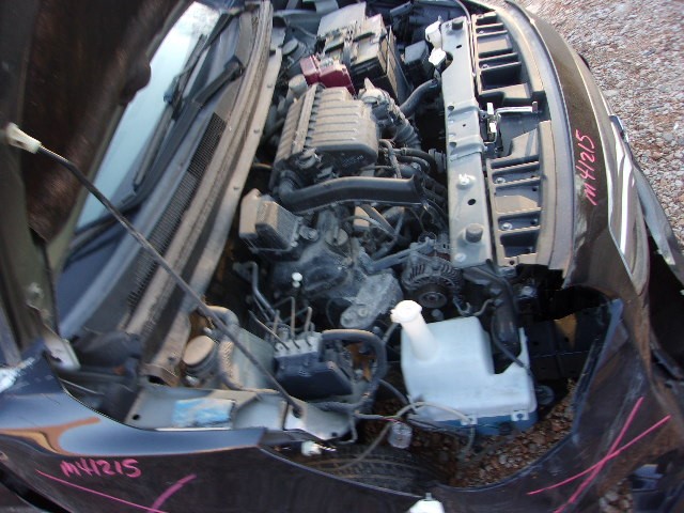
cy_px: 256
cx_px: 342
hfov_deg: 65.3
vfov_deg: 51.4
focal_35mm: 27
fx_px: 534
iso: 80
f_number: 3
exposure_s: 1/40
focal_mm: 4.9
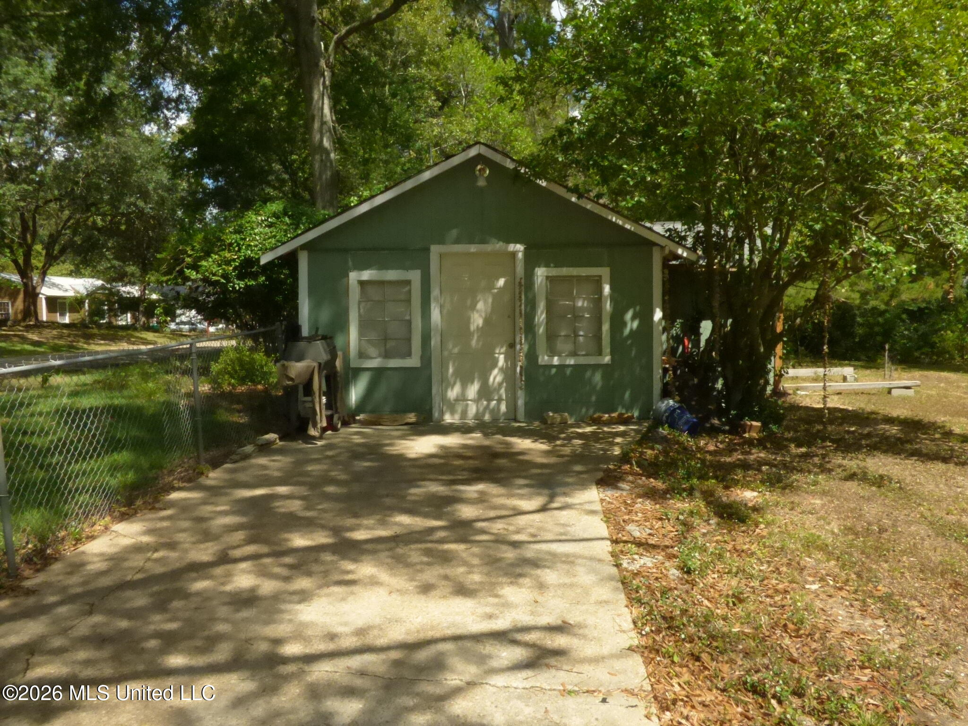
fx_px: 839
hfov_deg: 60.0
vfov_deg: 46.8
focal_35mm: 30
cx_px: 484
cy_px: 363
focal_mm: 5.29
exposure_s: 1/1600
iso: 800
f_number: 7.1
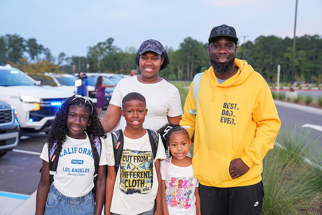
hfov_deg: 39.6
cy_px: 108
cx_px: 161
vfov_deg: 27.0
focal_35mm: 50
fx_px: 447
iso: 1000
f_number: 3.5
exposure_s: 1/125
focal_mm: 50
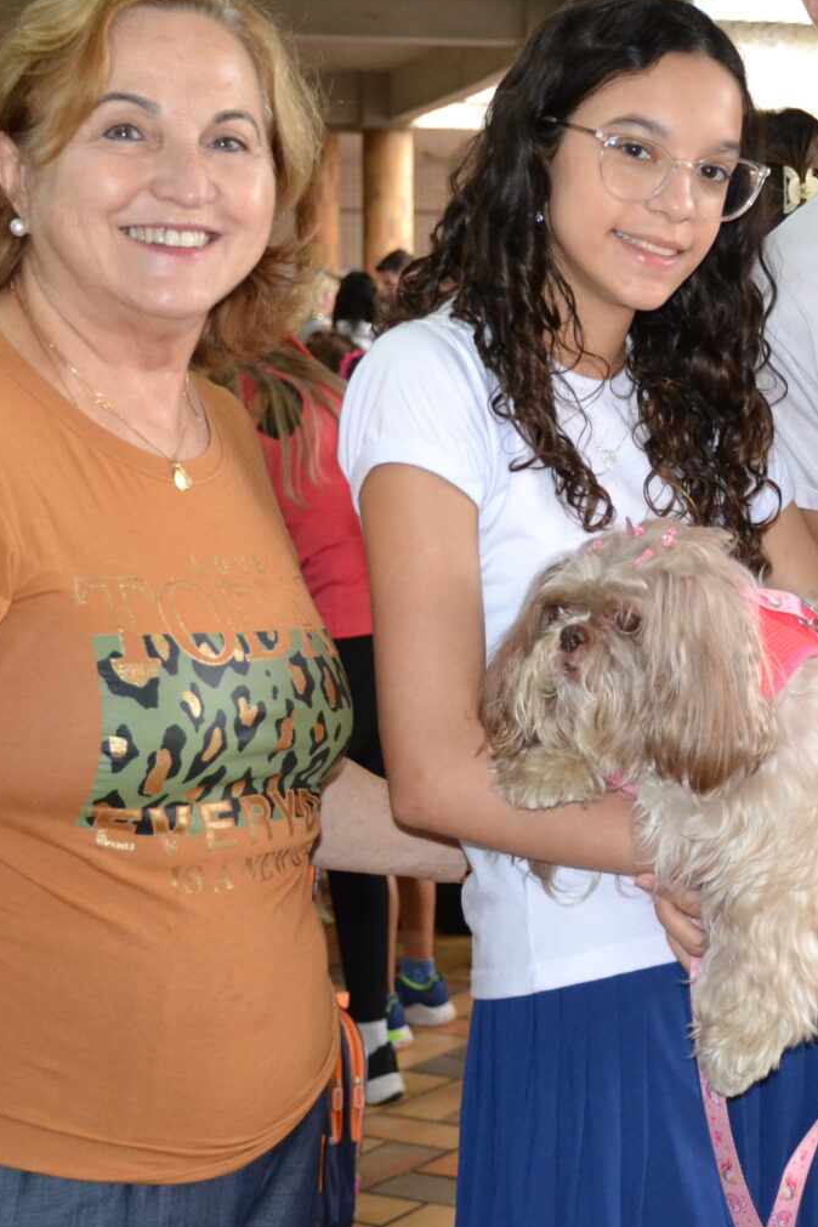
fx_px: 2623
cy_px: 458
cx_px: 797
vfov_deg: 26.2
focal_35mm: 77
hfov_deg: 17.4
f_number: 4
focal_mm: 27
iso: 1600
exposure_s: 1/60
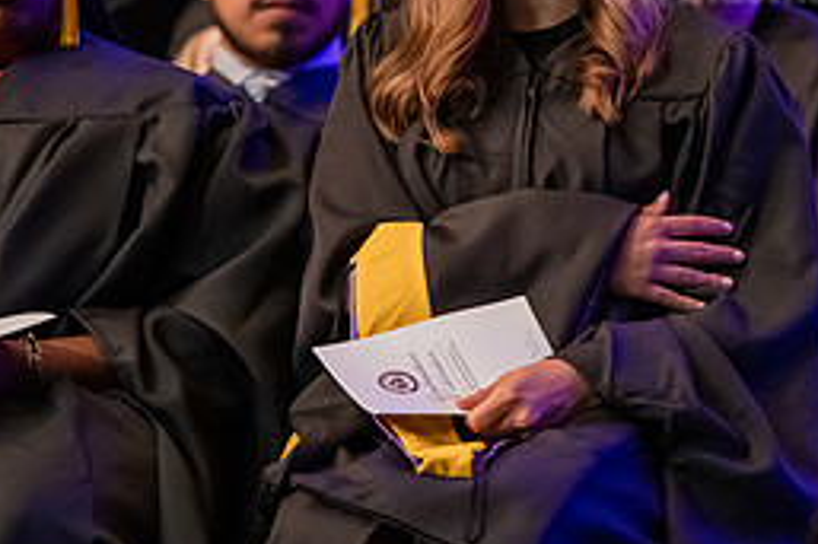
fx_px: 8719
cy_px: 56
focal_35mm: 384
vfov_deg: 3.6
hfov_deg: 5.4
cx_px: 455
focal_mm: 170
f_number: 3.2
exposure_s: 1/200
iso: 4000
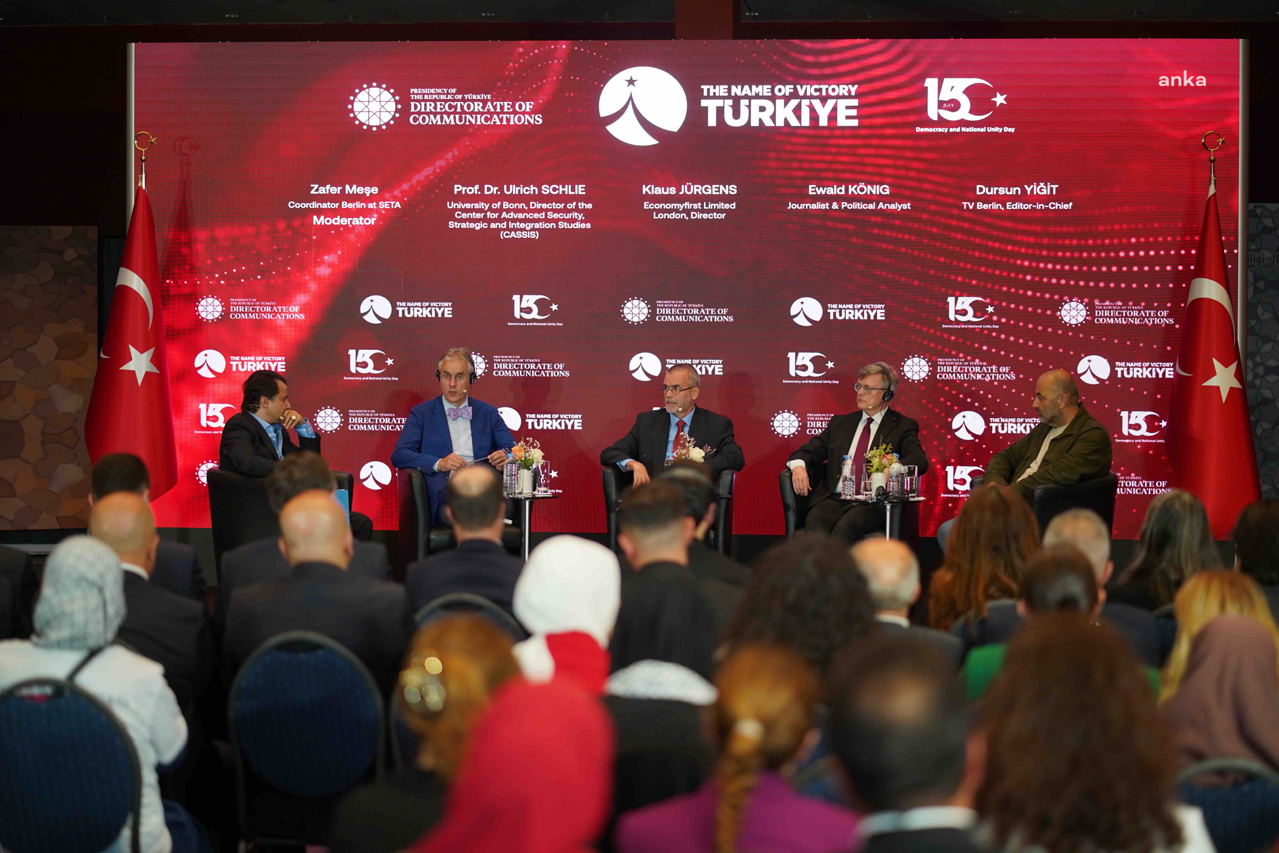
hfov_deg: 23.9
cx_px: 640
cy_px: 426
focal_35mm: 85
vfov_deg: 16.1
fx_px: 3020
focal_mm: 85
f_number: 1.8
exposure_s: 1/250
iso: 800
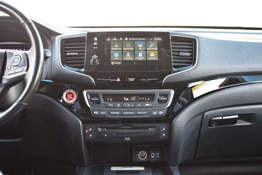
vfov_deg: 26.5
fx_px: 371
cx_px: 131
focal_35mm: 51
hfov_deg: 38.9
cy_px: 88
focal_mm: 34
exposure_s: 1/15
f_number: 6.3
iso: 640
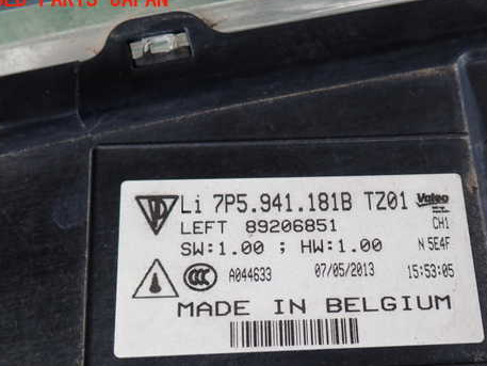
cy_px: 226
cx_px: 294
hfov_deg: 44.5
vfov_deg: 34.2
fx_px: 591
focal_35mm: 42
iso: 200
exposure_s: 1/50
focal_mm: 5.79
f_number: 2.4
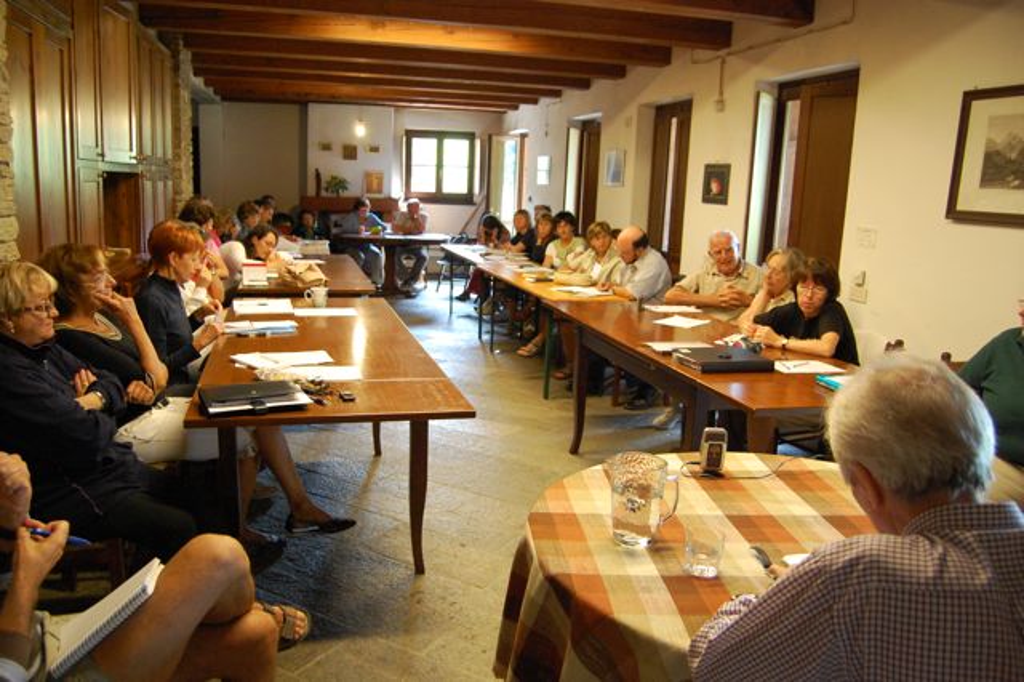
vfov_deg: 47.9
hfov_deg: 67.4
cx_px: 512
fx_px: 768
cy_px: 341
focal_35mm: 27
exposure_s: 1/60
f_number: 4
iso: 1600
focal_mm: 18
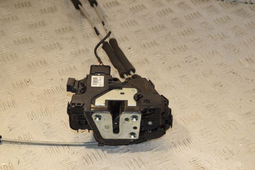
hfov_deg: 29.9
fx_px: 478
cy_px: 85
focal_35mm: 68
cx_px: 128
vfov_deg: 20.1
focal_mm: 45
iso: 800
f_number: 8
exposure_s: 1/200
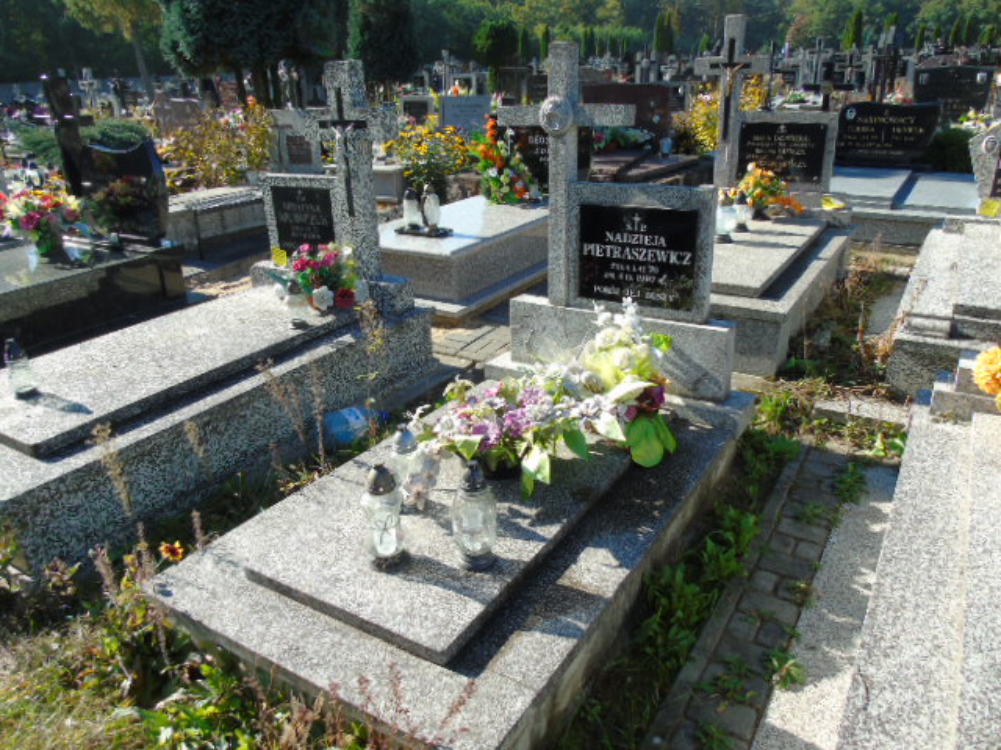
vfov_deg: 54.9
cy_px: 375
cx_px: 500
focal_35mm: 25
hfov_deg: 69.4
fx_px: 723
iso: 80
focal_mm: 4.4
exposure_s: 1/400
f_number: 3.4
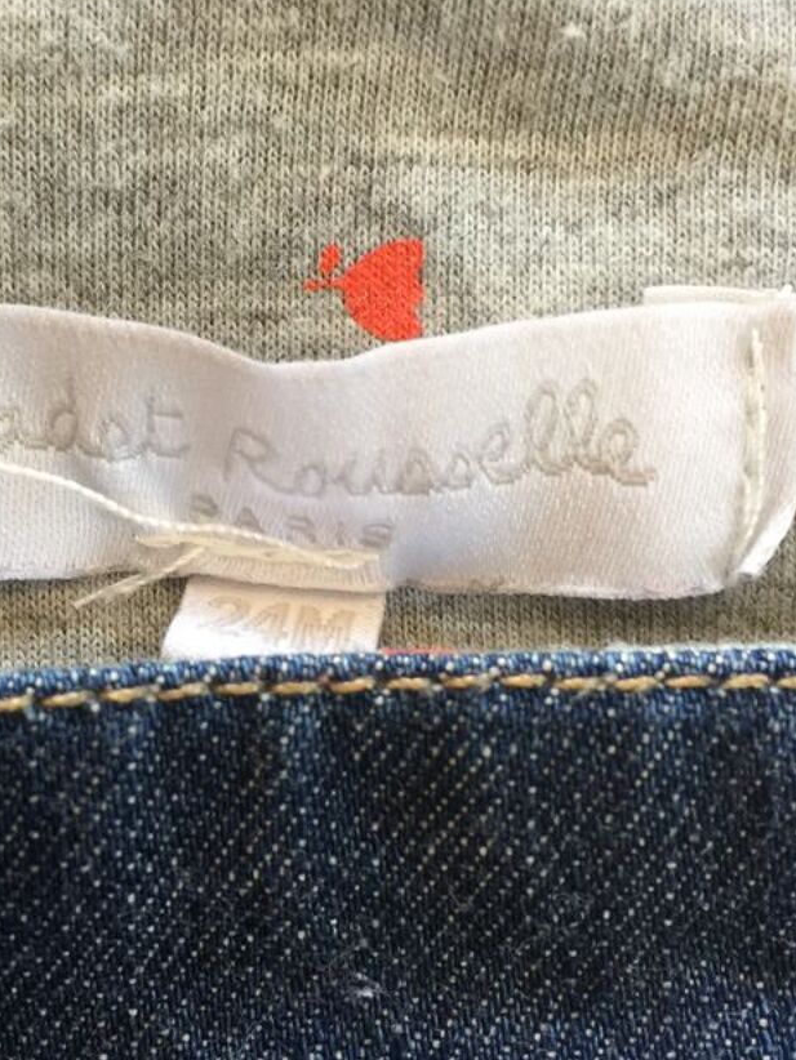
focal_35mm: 47
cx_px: 267
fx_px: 1440
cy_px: 413
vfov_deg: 40.2
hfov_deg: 30.7
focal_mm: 4.15
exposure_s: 1/33
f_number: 2.2
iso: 64
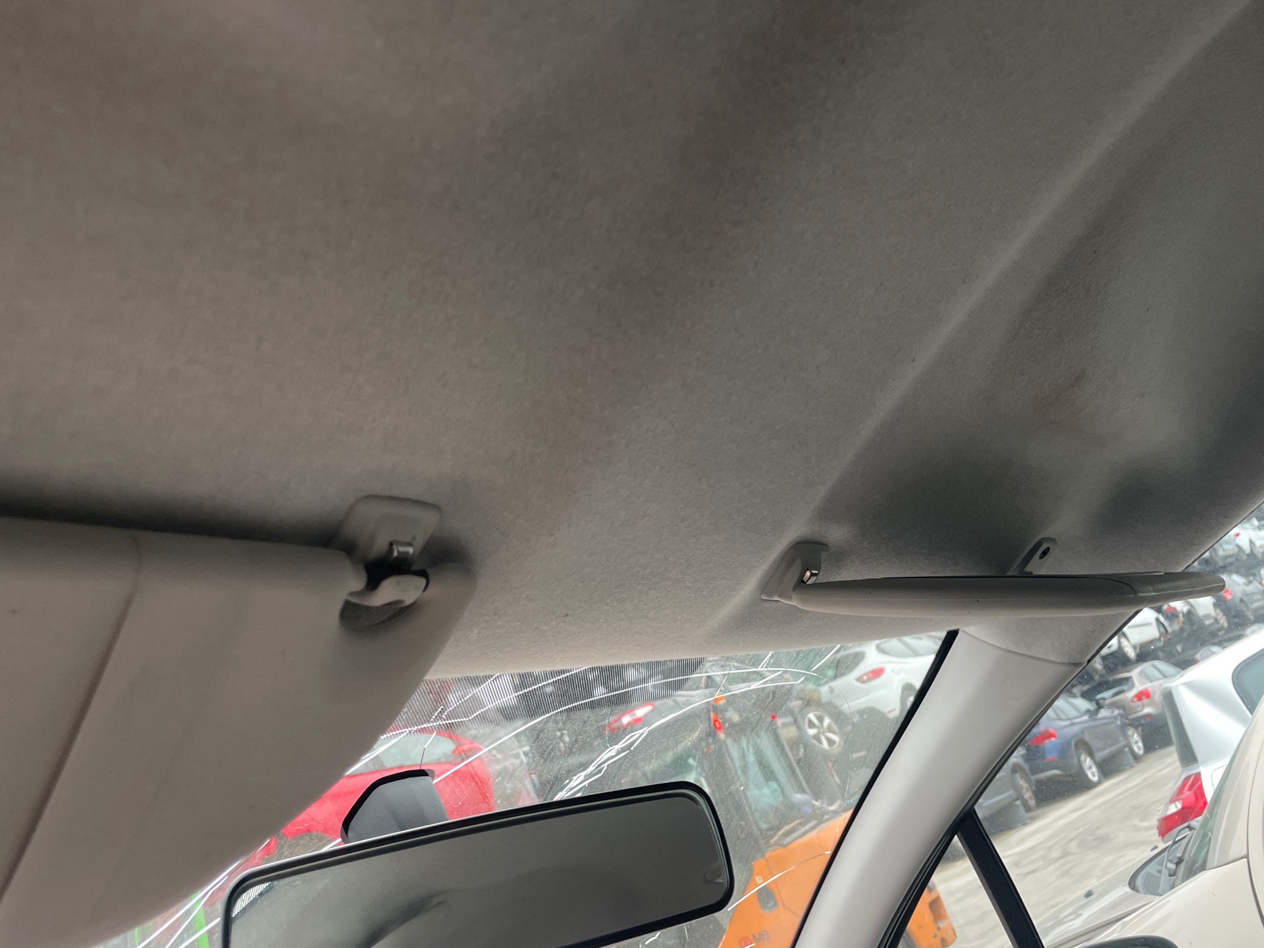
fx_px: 949
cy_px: 474
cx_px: 632
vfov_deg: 53.1
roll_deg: +20.7
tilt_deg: +20.6
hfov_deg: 67.3
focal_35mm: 26
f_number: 1.6
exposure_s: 1/86
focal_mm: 4.2
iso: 125
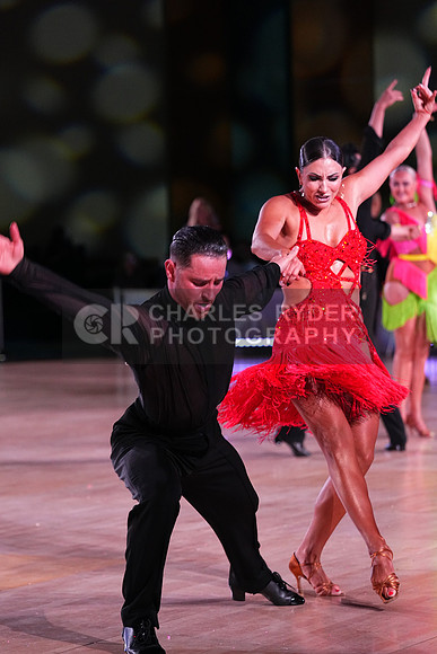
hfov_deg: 9.7
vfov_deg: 14.5
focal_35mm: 141
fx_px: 2566
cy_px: 327
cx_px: 218
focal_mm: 141
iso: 4000
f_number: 4.5
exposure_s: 1/320
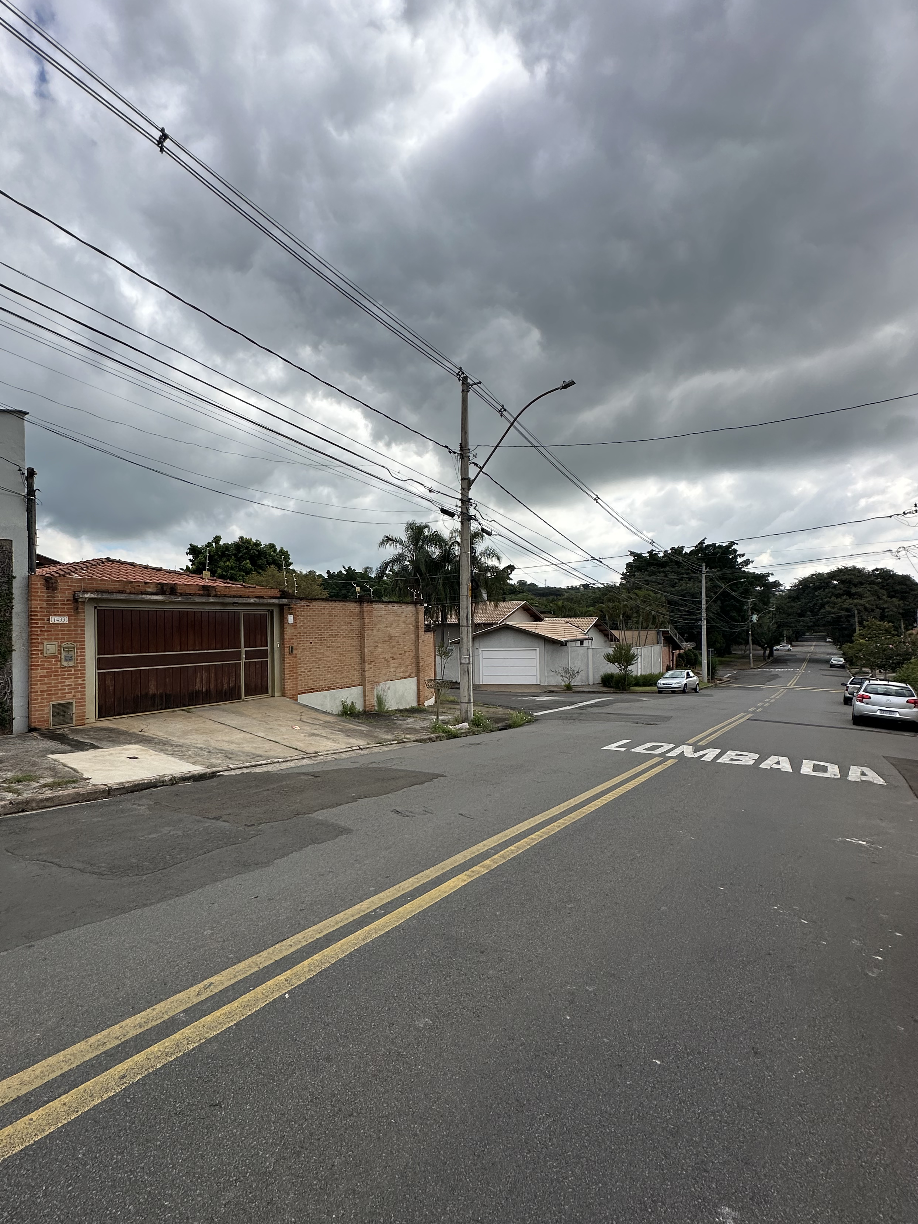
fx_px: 601
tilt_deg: +2.7
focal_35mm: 17
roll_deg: -0.3
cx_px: 369
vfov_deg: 91.0
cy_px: 617
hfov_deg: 74.0
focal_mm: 2.22
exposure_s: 1/2053
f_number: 2.2
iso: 50
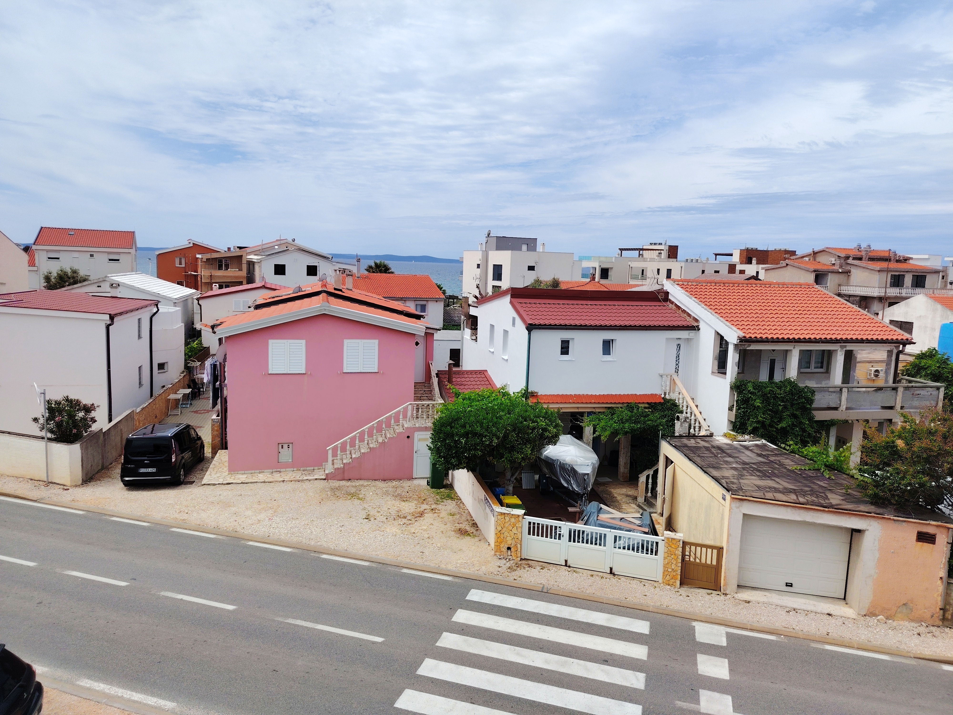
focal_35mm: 24
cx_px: 476
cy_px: 358
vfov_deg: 56.8
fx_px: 661
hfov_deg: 71.6
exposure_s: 1/1277
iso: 100
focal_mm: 5.25
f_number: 1.75
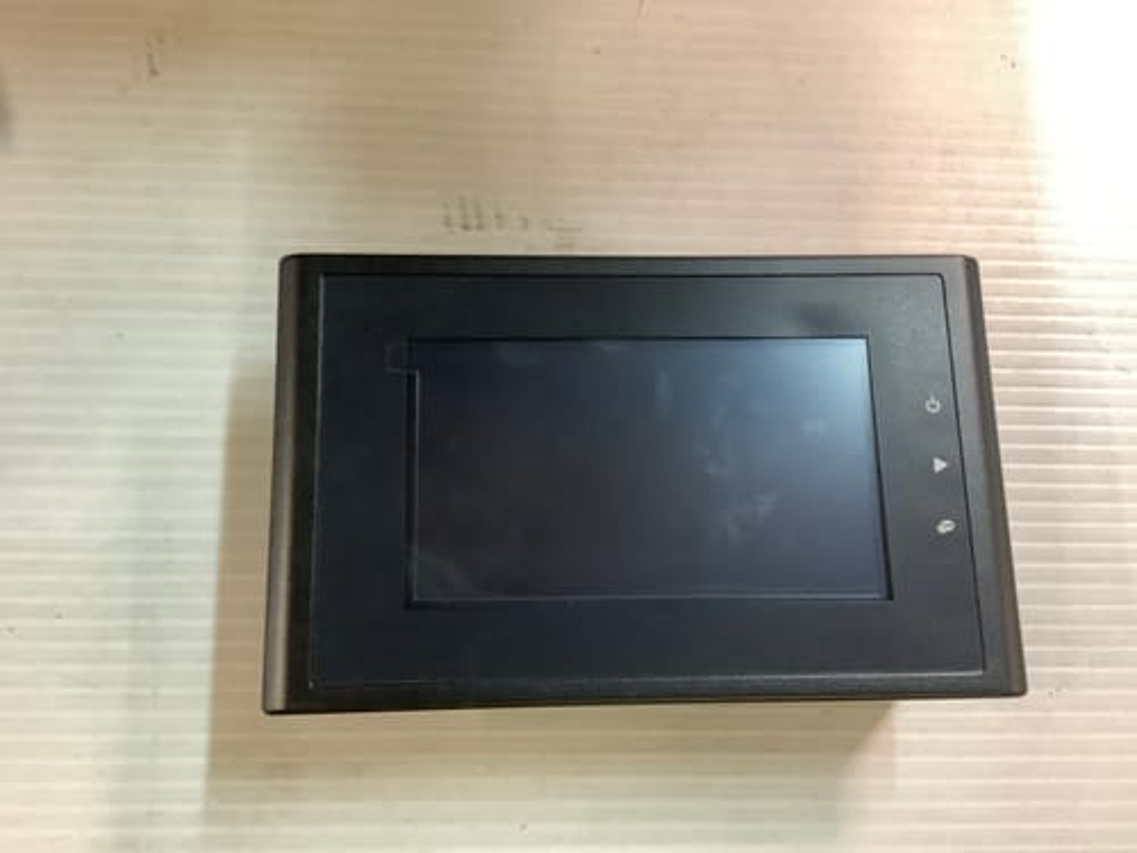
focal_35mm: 31
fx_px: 1018
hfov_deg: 58.4
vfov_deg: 45.4
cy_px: 426
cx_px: 568
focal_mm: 3.3
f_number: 2.4
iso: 200
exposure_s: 1/50
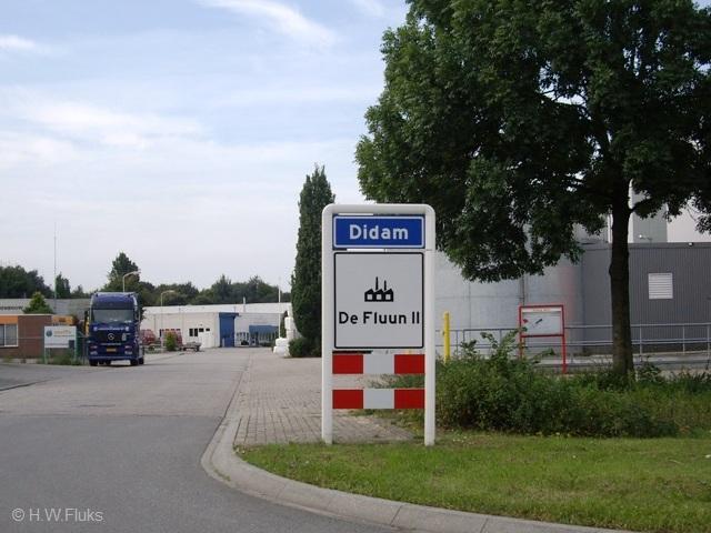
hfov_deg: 49.0
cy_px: 266
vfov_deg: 37.7
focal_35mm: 38
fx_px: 781
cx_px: 356
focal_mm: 7.9
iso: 64
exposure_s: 1/640
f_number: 2.8
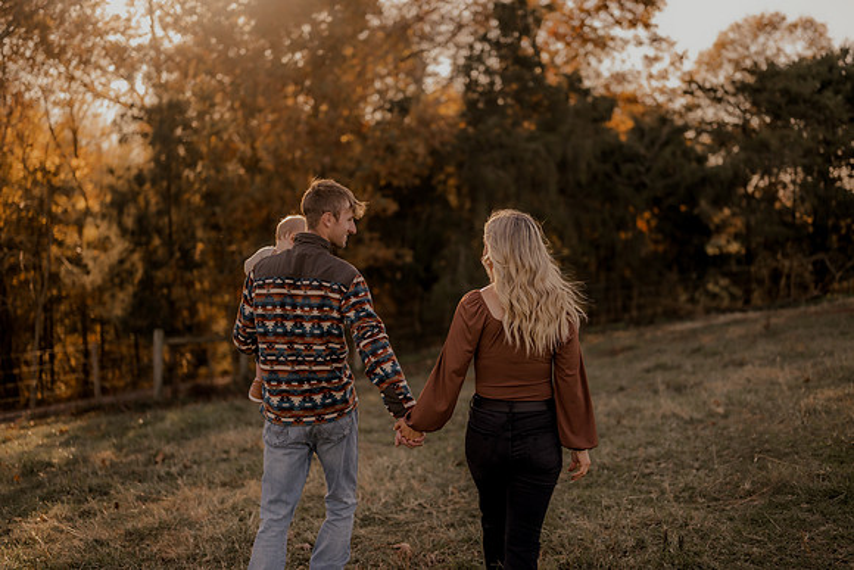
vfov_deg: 27.0
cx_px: 427
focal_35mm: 50
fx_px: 1186
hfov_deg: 39.6
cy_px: 285
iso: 250
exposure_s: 1/1600
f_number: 1.8
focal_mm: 50
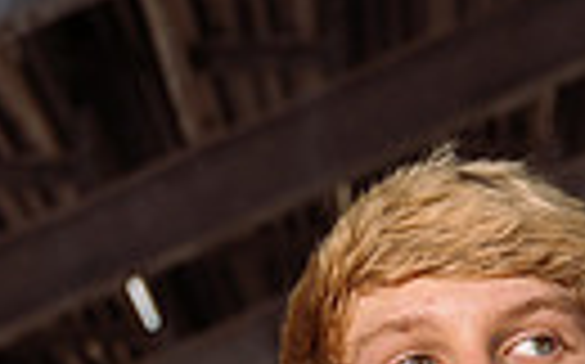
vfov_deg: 7.1
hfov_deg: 12.3
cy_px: 966
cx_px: 518
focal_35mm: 169
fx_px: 2692
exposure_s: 1/250
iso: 64
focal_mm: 48
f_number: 4.5
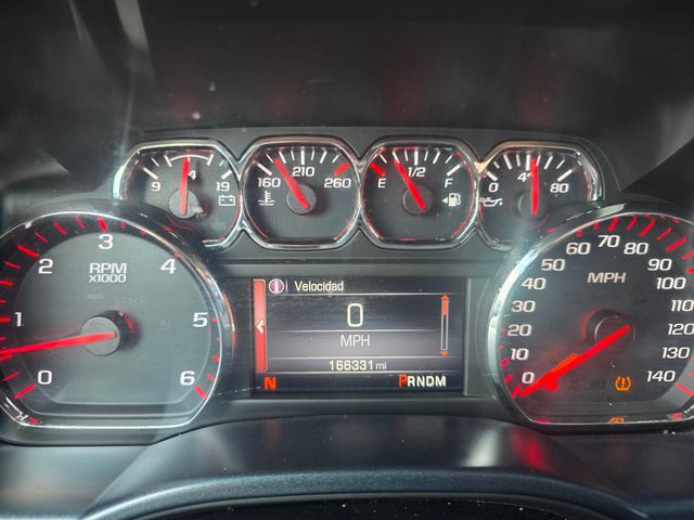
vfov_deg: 58.9
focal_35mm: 23
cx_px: 347
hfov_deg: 73.9
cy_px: 260
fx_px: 461
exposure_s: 1/61
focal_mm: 6.3
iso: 200
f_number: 1.7
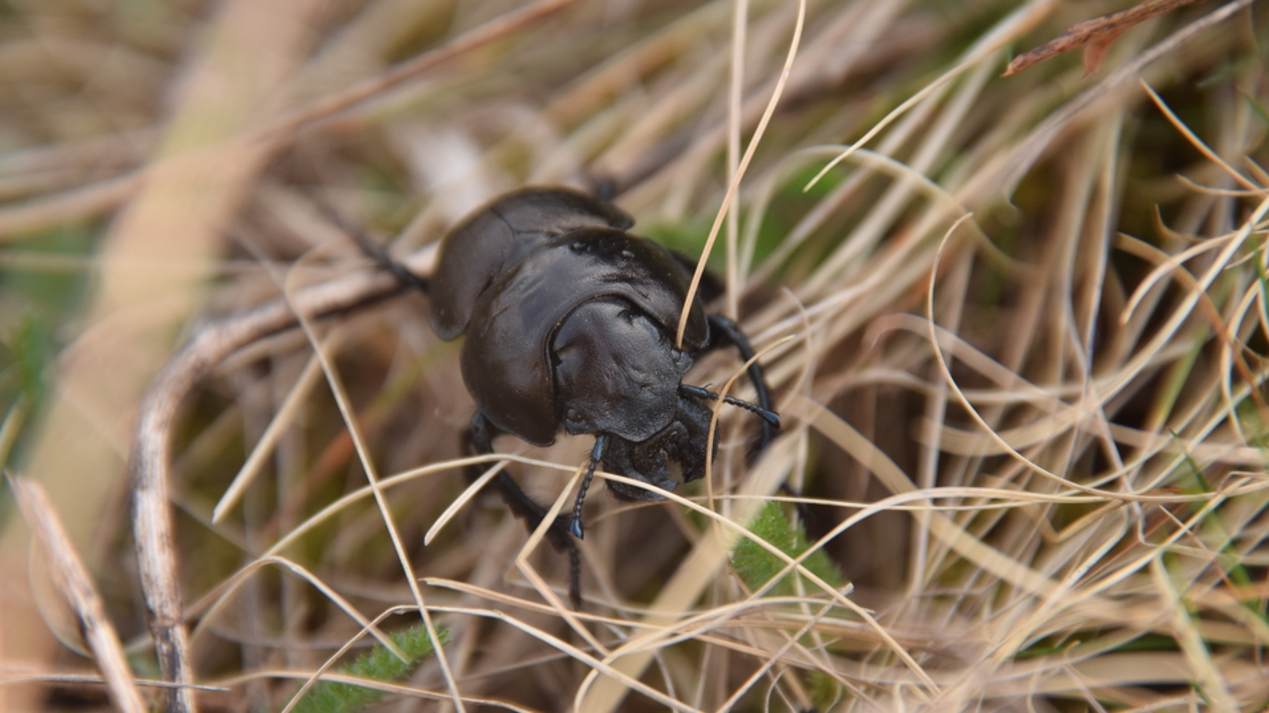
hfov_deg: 9.8
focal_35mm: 221
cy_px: 377
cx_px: 633
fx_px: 7434
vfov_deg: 5.5
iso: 400
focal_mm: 140
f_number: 7.1
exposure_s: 1/250
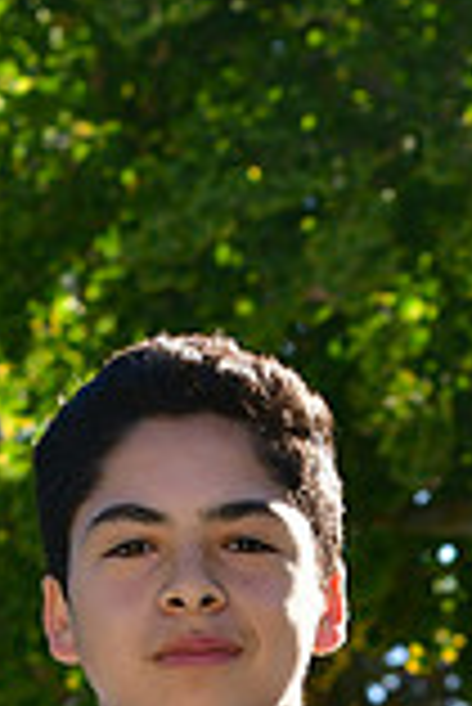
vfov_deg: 5.3
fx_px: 7594
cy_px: 1201
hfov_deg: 3.6
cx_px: 236
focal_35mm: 387
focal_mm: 70
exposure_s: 1/500
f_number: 6.3
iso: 400
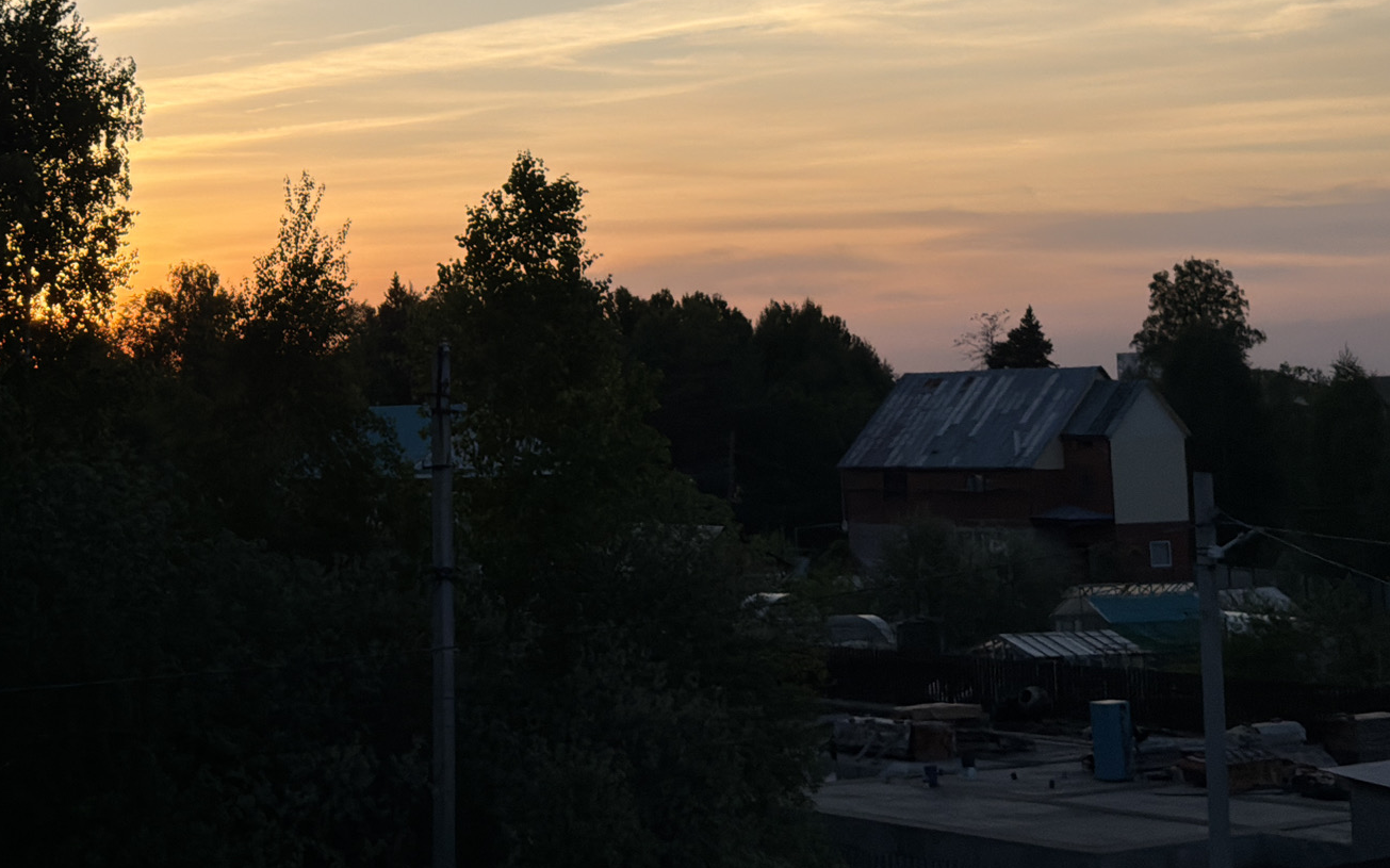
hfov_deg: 26.1
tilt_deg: +5.5
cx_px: 334
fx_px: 2954
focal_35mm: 78
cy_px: 112
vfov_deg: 16.5
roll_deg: +1.3
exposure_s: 1/2415
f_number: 1.78
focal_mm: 6.76
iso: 64
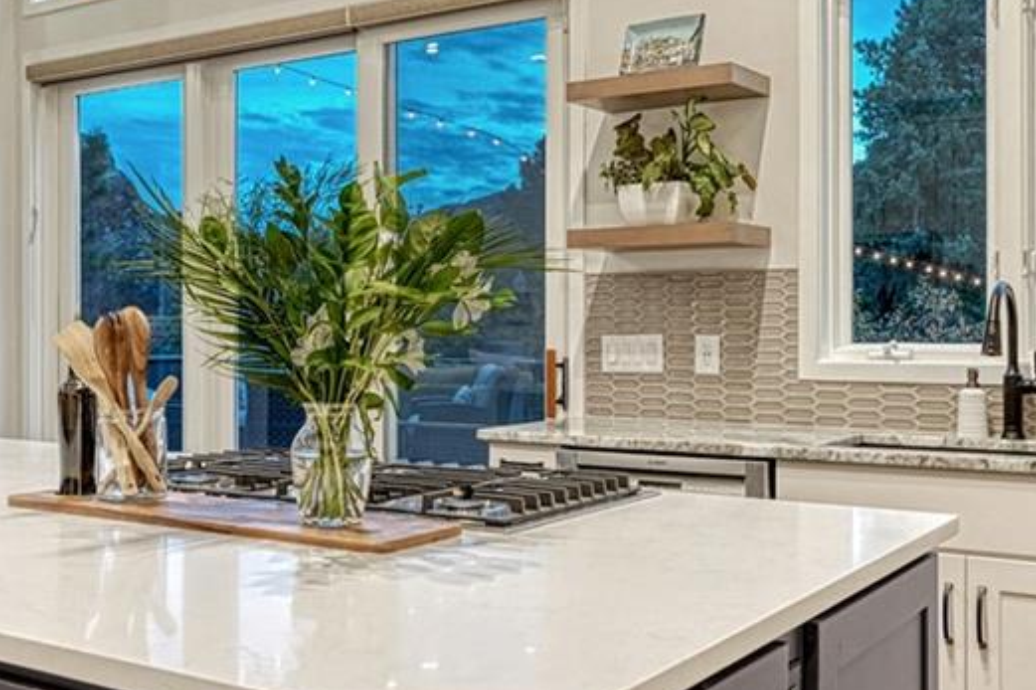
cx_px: 376
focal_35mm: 43
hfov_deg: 45.0
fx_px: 1237
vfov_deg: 31.2
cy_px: 346
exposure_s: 1/1.67
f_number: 8
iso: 800
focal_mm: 14
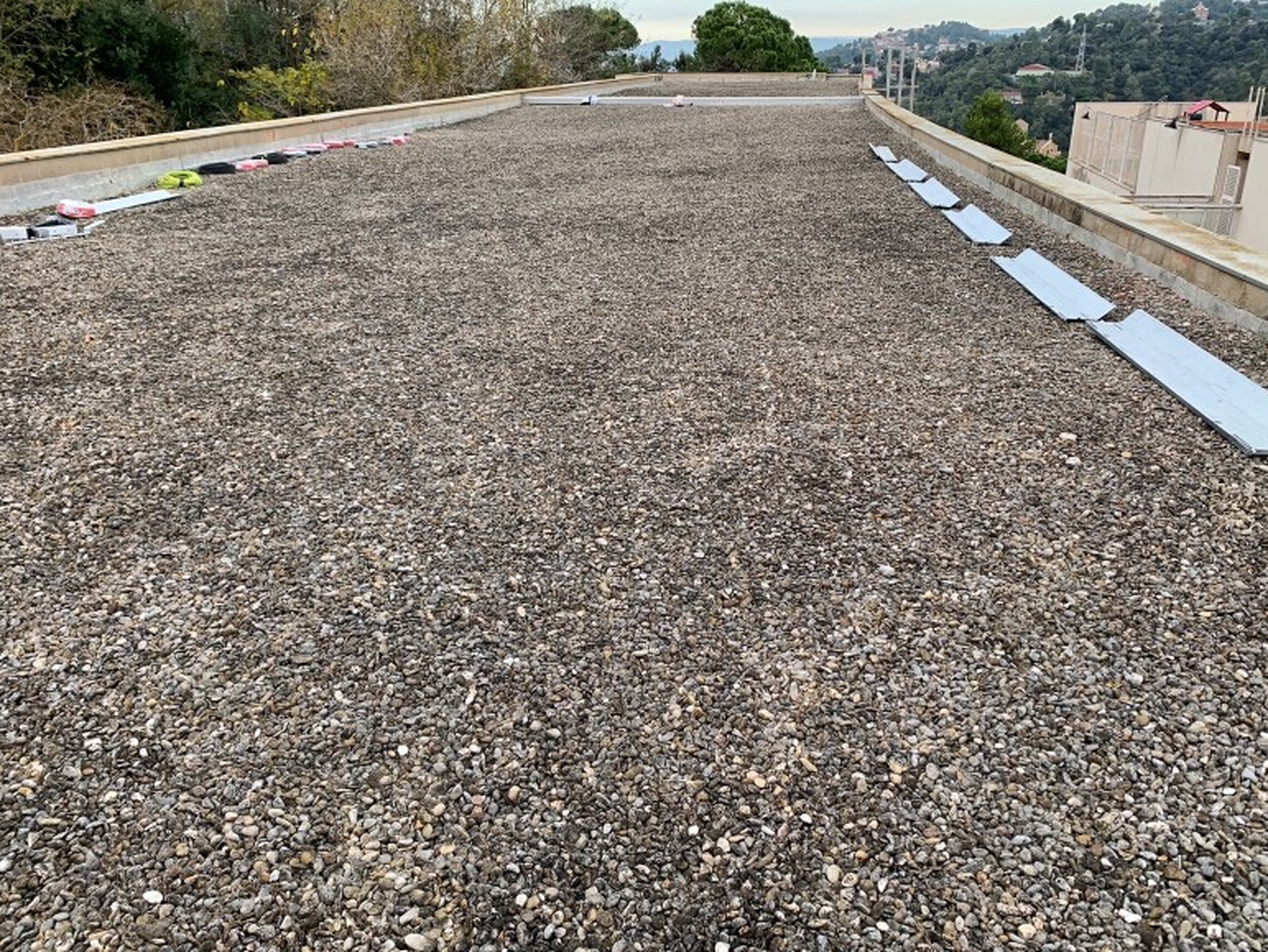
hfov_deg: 65.3
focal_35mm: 27
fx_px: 989
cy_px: 488
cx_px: 652
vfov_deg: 51.4
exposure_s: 1/187
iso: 25
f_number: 1.8
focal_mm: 4.25
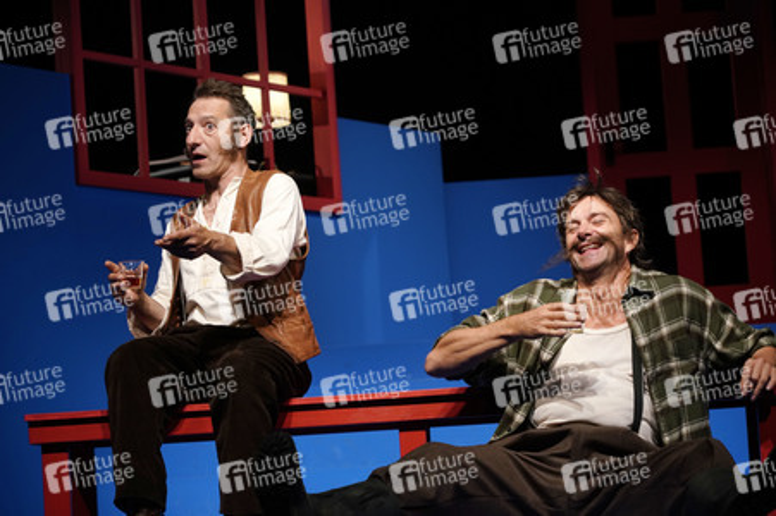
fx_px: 2563
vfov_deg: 11.5
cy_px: 258
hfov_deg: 17.2
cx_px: 388
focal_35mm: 119
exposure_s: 1/160
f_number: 5.6
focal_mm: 119
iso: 2000
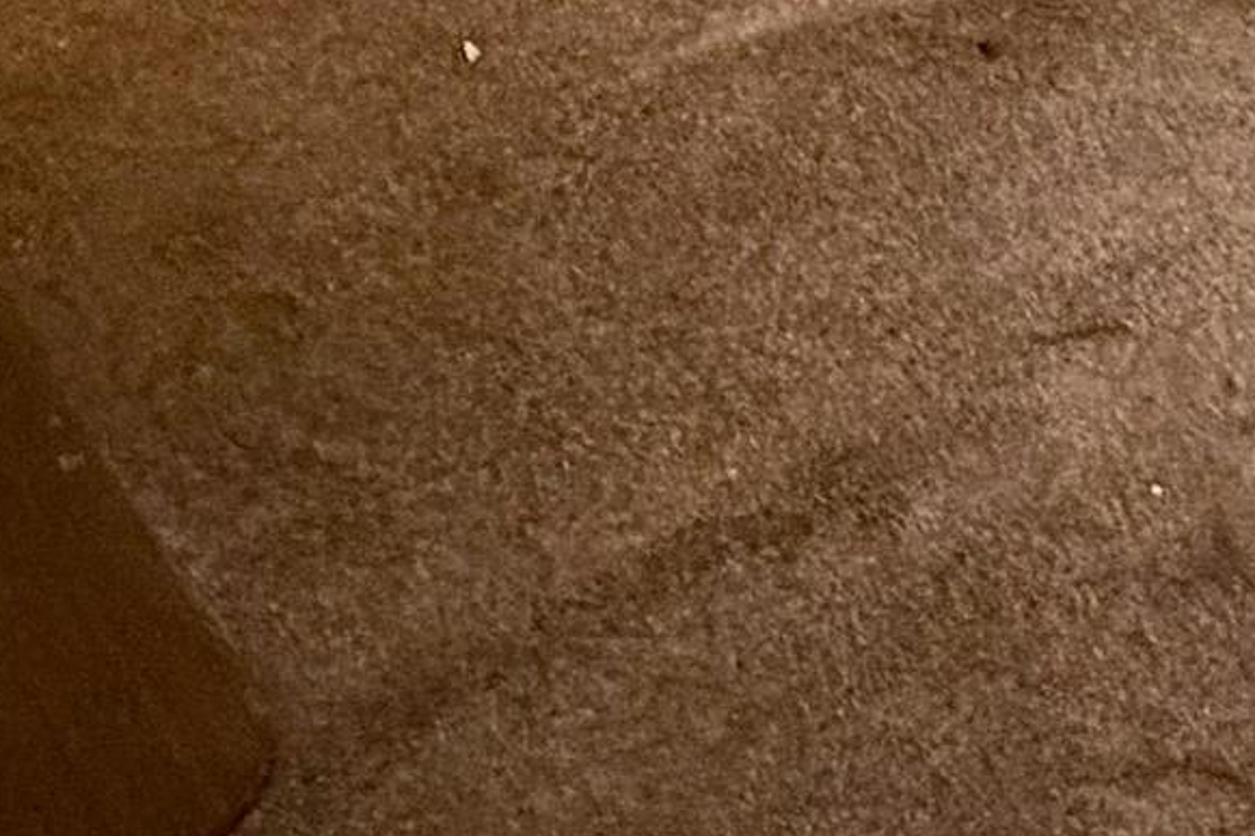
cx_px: 1609
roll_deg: +0.9
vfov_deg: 15.1
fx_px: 2683
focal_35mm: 77
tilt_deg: -15.2
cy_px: -728
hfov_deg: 23.4
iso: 1250
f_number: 2.2
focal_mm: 2.22
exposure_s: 1/40
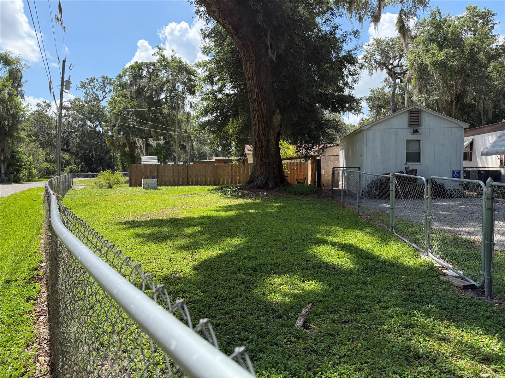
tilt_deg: -3.8
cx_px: 252
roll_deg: +0.5
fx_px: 350
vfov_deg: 56.8
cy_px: 189
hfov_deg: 71.6
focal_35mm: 24
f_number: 1.78
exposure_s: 1/2525
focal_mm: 6.76
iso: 100
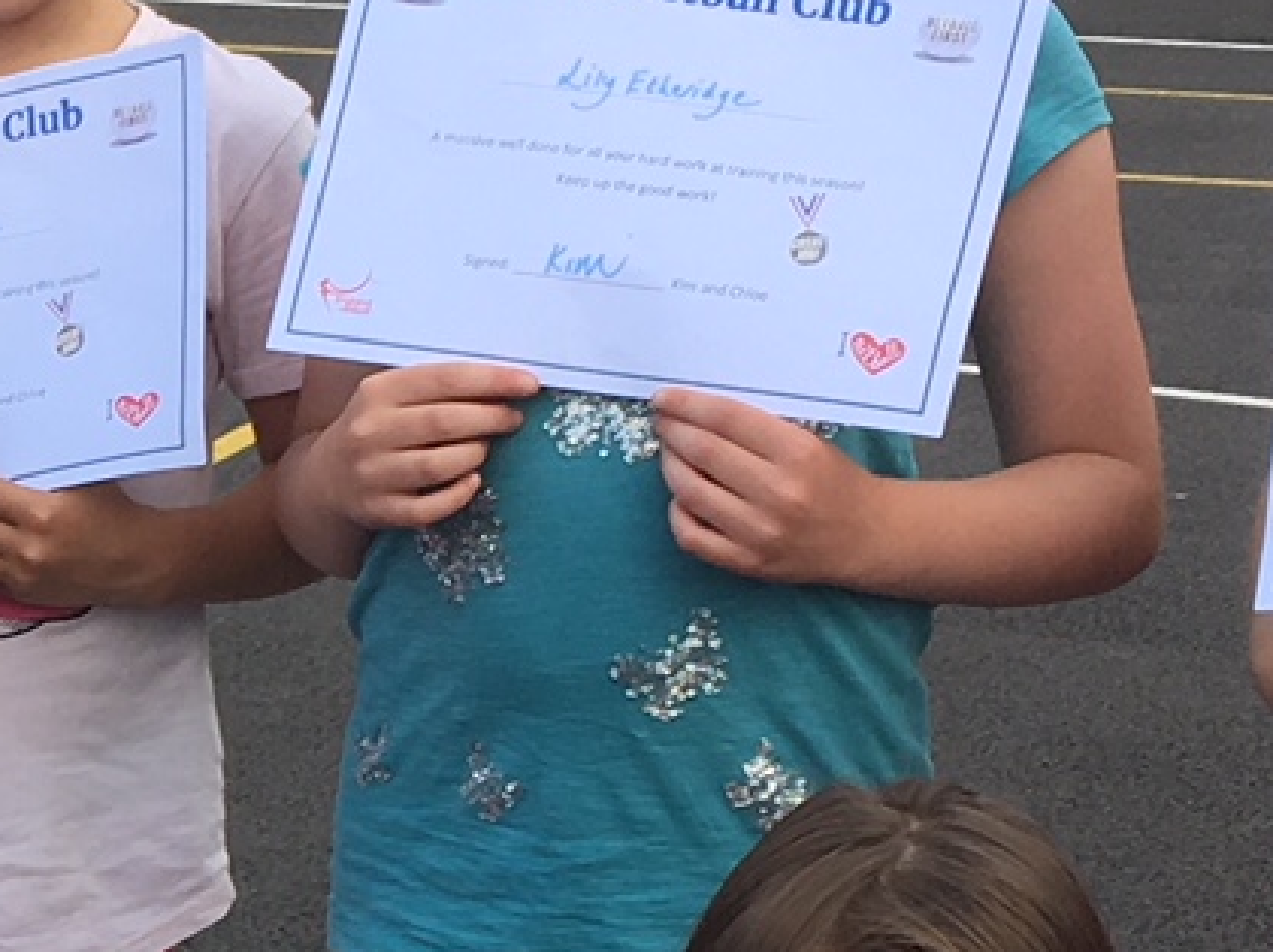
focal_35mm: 139
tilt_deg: -18.6
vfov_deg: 10.5
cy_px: 1185
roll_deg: -0.2
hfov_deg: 13.6
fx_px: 5107
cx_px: -493
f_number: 2.2
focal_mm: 4.15
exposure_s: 1/298
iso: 25
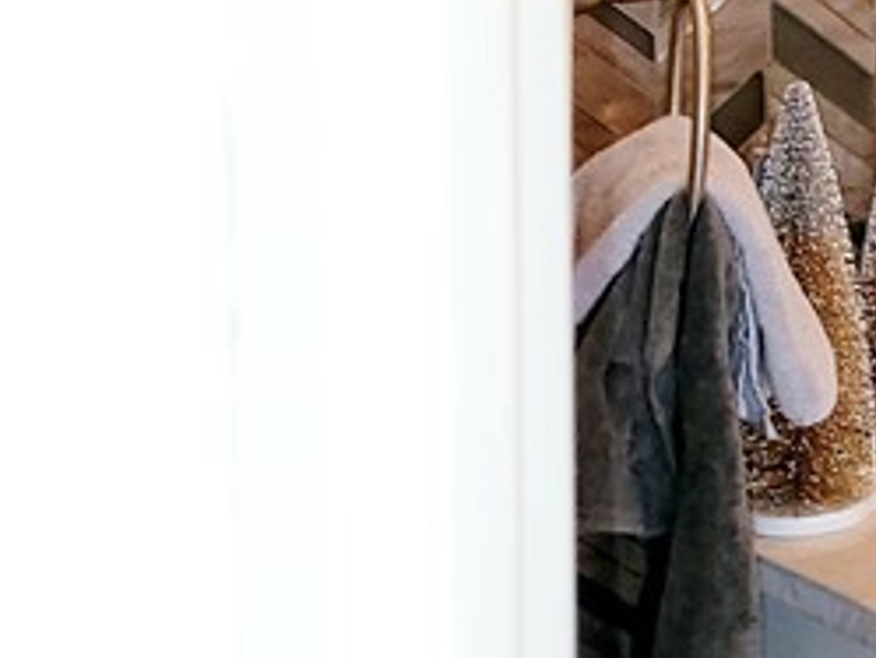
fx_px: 2709
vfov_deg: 13.5
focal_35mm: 107
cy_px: -102
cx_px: 1780
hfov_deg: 14.9
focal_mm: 5.4
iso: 100
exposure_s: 1/30
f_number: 1.8
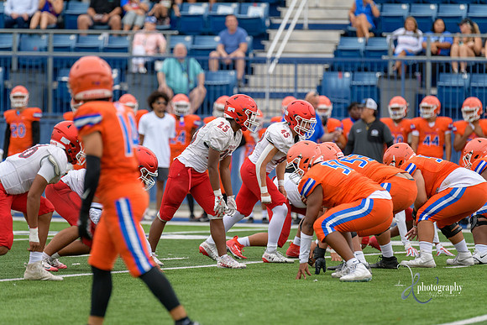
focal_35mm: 300
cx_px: 244
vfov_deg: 4.6
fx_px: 4059
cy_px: 162
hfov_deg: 6.9
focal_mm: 300
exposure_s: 1/800
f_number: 3.5
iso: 500
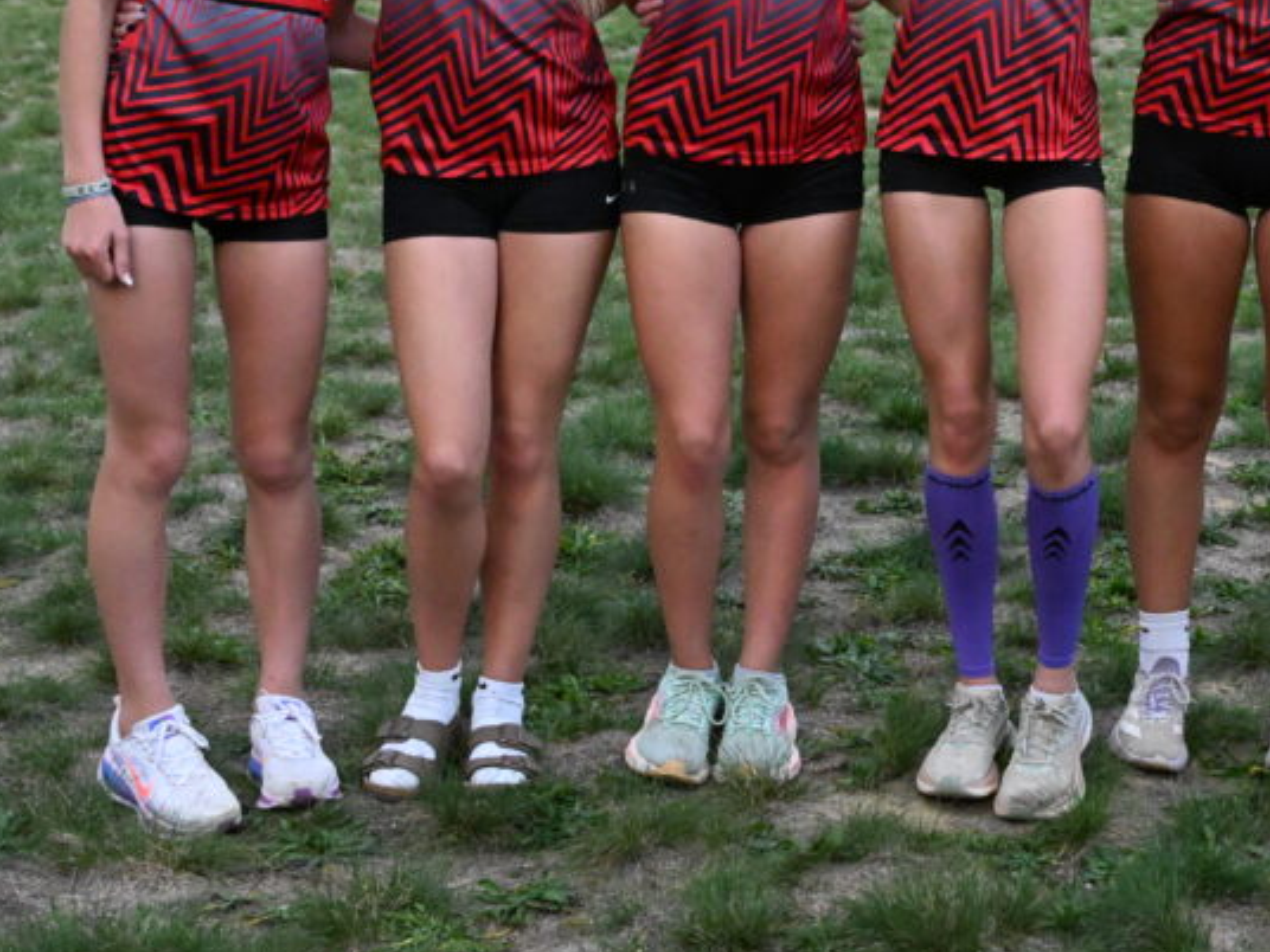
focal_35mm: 80
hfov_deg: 23.8
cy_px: 202
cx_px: 1121
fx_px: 2932
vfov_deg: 18.3
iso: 11400
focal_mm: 29
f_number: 8
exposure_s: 1/2000
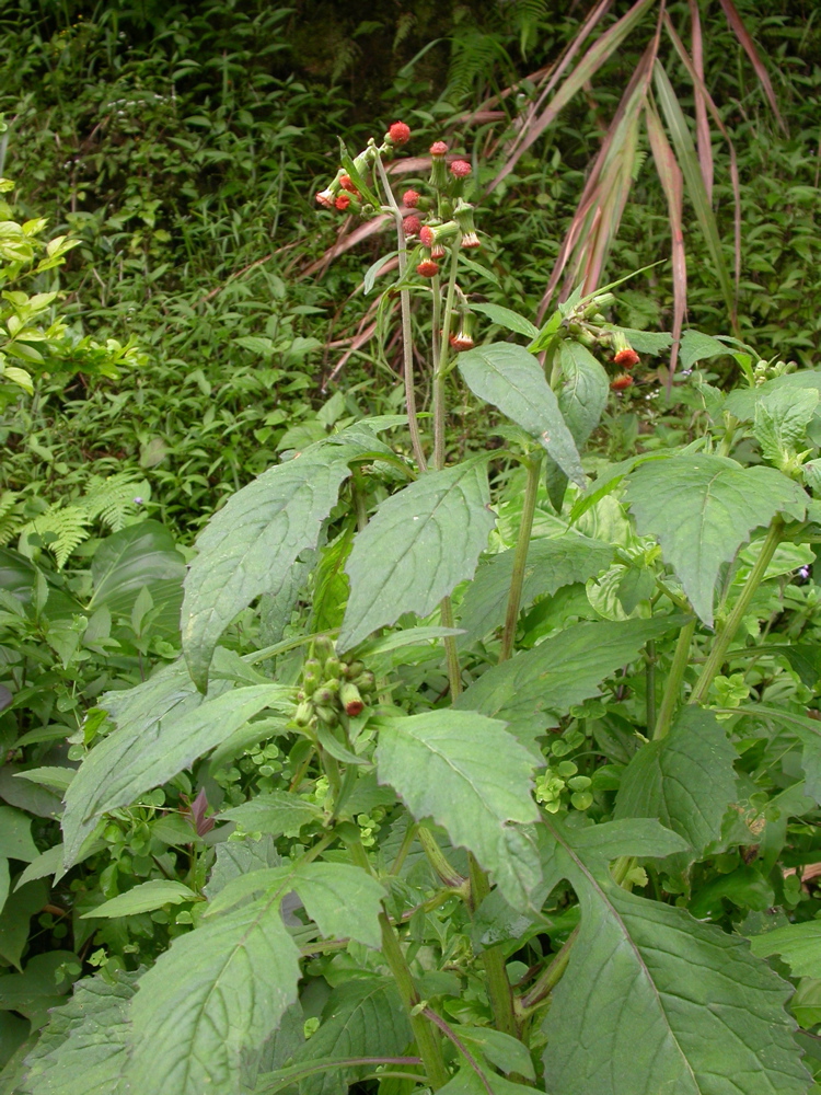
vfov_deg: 49.0
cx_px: 410
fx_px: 1202
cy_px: 548
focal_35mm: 38
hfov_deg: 37.7
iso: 100
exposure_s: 1/118
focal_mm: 7.85
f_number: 4.2
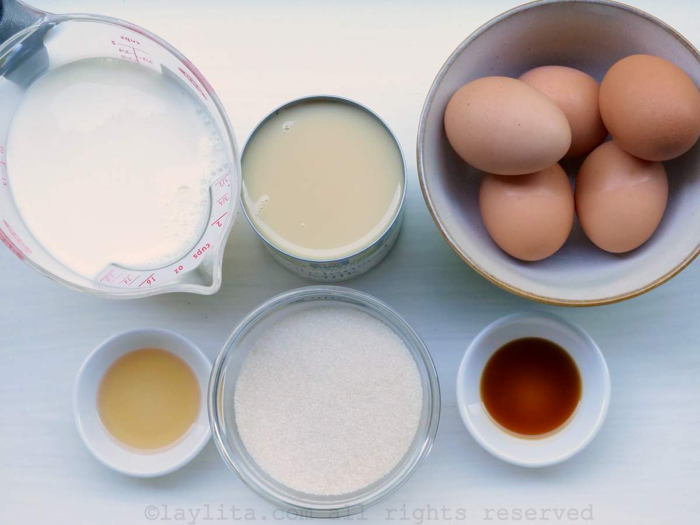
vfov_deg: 21.6
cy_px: 262
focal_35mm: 68
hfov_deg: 28.6
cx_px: 350
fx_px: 1375
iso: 2500
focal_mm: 34
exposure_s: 1/80
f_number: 11
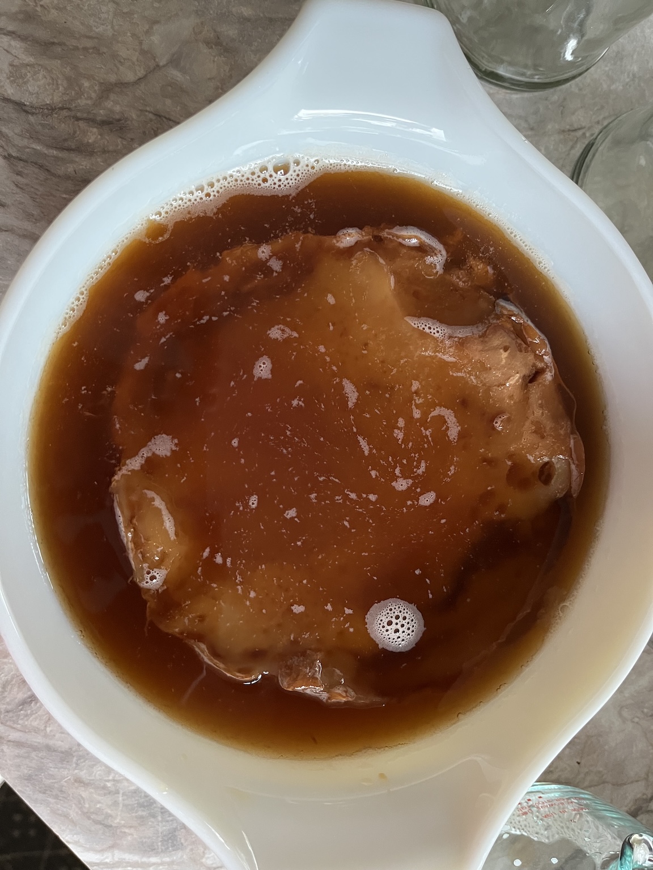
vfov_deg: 67.3
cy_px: 435
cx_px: 326
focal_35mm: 26
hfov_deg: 53.1
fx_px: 654
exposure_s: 1/52
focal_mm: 5.1
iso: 500
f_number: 1.6
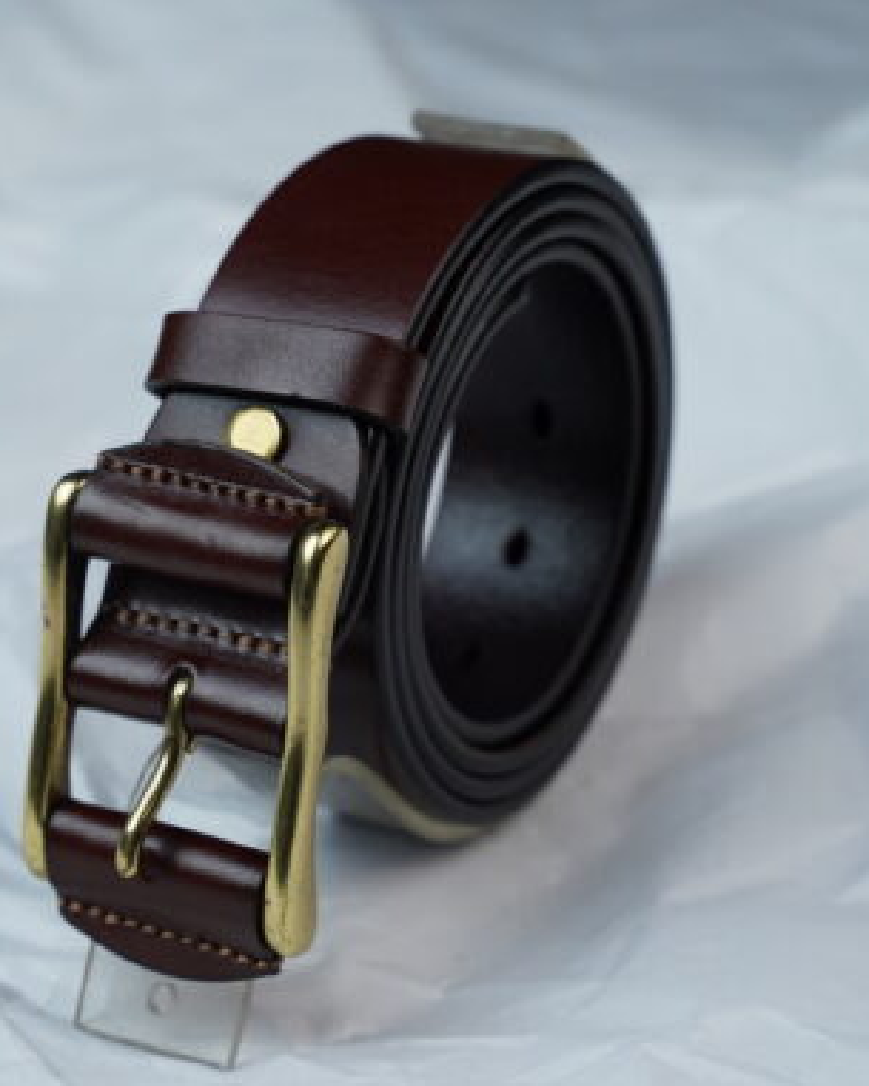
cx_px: 299
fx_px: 3215
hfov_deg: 15.4
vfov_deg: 19.2
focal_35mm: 100
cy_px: 564
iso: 800
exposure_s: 1/200
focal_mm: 67.7
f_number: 7.1
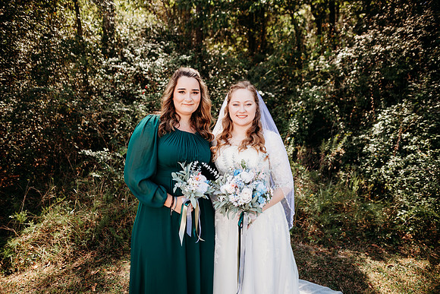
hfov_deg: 73.7
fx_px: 293
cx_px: 220
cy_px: 147
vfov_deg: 53.2
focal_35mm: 24
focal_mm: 24
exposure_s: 1/800
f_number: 2.2
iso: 100
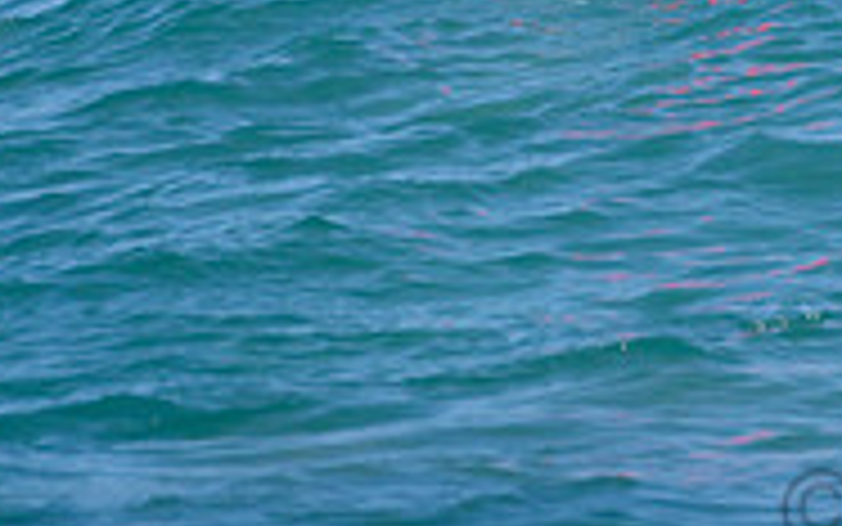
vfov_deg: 0.7
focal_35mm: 1935
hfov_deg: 1.1
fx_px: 44416
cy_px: -378
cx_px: 978
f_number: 5.6
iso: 180
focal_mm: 500
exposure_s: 1/2000
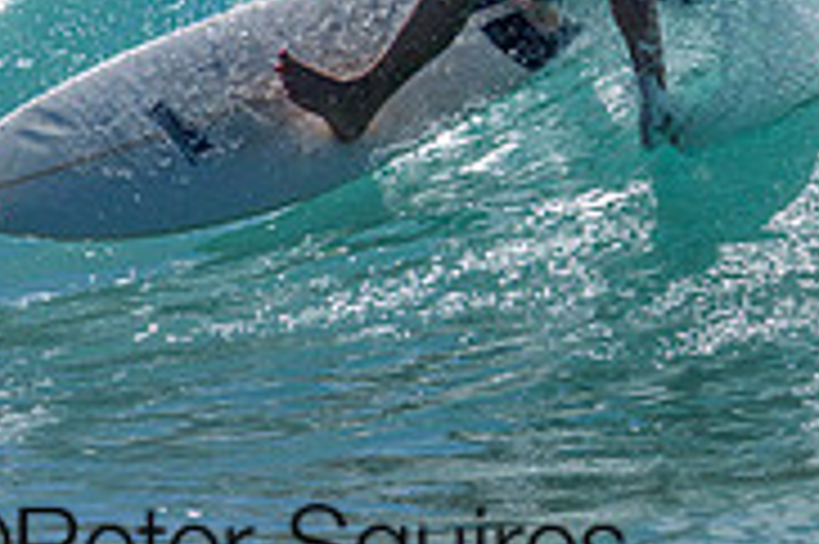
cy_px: -200
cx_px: 279
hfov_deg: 1.5
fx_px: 30480
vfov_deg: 1.0
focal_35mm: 1341
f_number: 11
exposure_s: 1/2000
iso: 400
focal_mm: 420
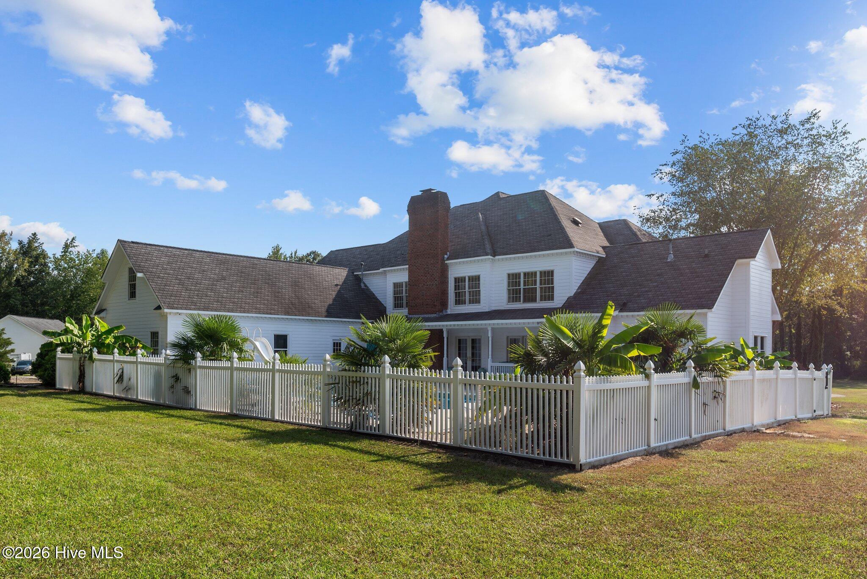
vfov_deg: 48.0
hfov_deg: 67.4
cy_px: 290
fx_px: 650
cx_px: 434
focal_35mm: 27
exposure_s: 1/400
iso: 250
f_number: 8
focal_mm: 27
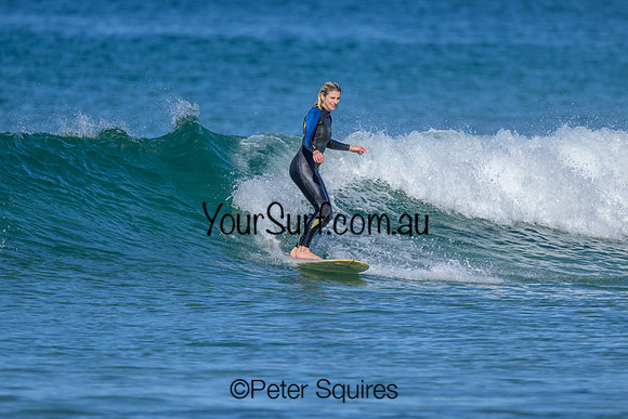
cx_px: 317
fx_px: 19069
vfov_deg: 1.3
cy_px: 167
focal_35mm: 1093
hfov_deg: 1.9
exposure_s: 1/2000
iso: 250
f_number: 6.3
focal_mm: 800
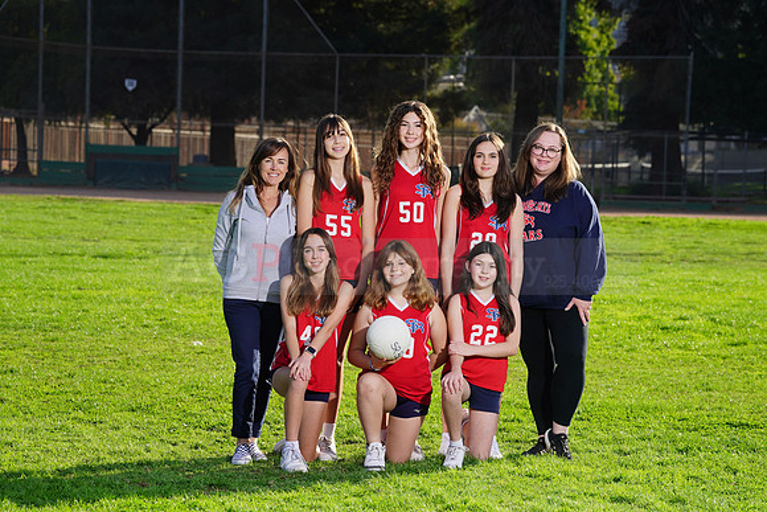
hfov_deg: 14.5
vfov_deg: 9.7
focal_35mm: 141
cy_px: 256
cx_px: 384
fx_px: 3005
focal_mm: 141
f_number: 8
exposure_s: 1/250
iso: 100
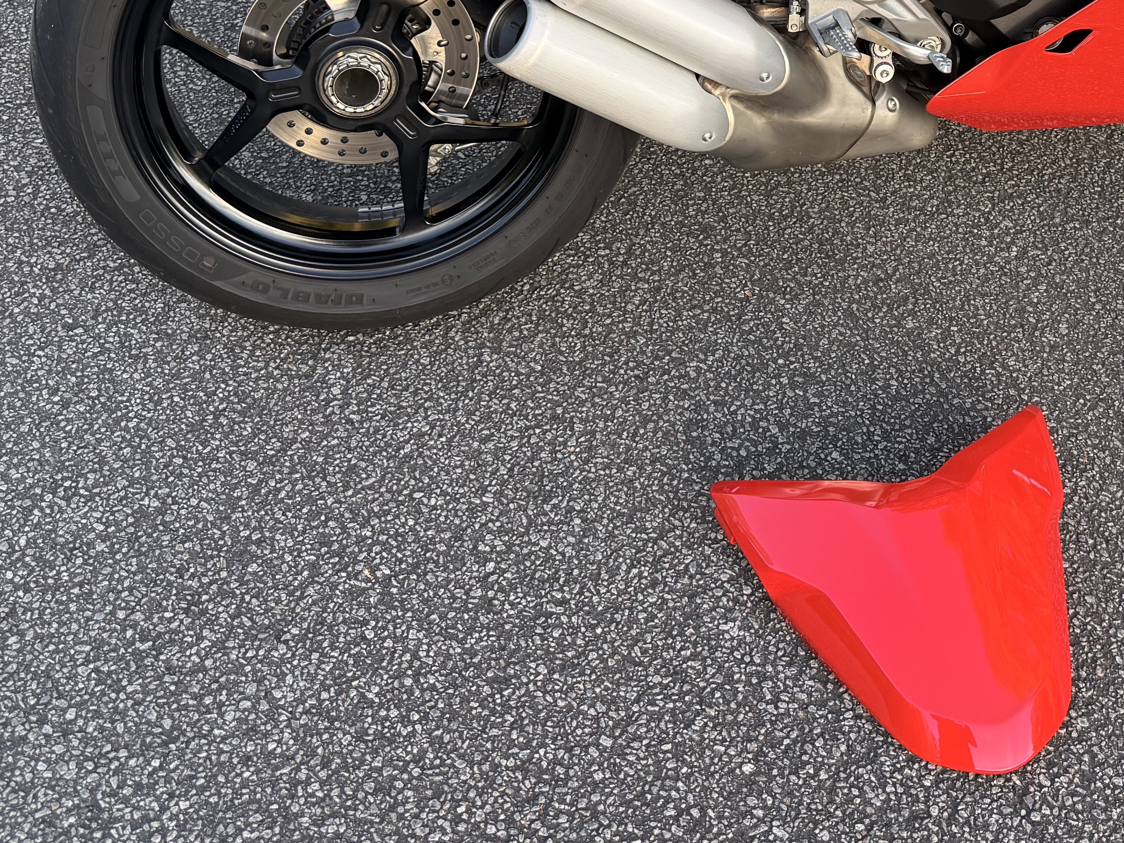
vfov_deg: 27.3
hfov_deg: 36.5
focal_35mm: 50
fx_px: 1623
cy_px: -14
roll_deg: -4.5
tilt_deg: -32.3
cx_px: 942
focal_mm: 6.76
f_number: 1.78
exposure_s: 1/342
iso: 100
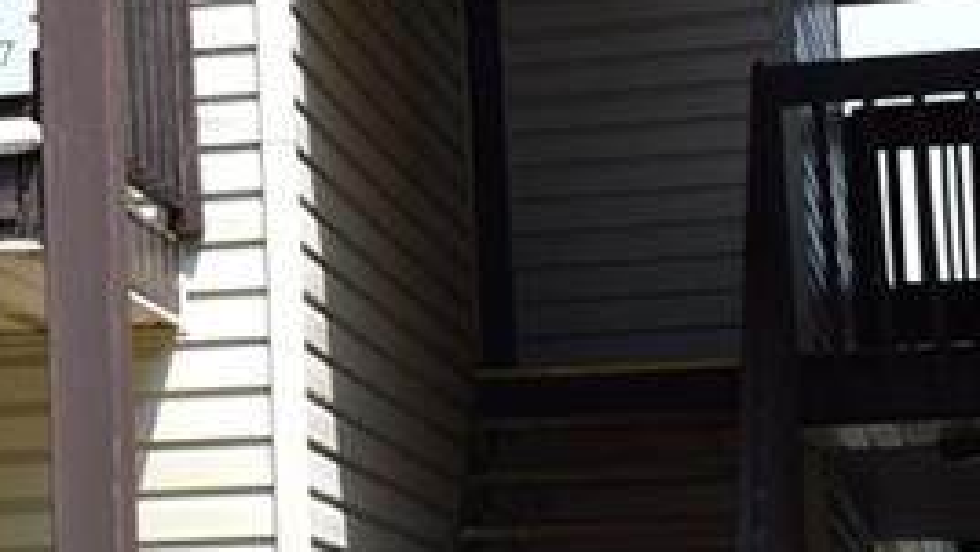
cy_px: 230
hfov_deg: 13.7
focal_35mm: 144
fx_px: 3743
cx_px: -658
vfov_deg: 8.4
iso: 200
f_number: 9
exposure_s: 1/320
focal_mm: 24
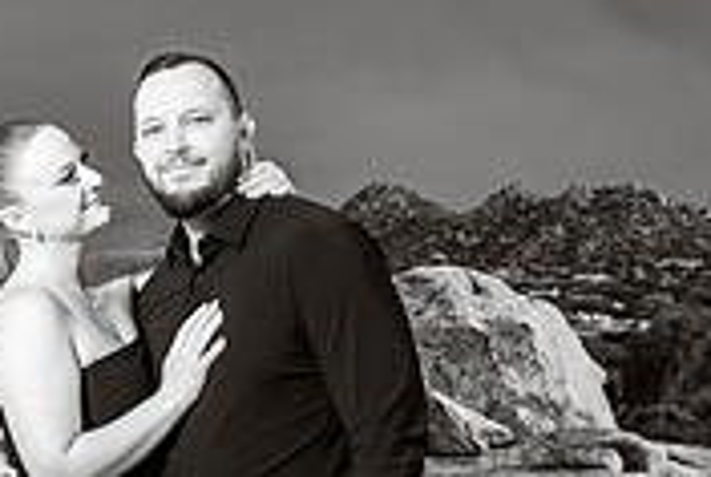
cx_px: -214
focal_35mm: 79
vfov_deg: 17.3
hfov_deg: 22.8
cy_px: 325
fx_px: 1563
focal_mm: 24
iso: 250
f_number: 5.6
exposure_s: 1/250
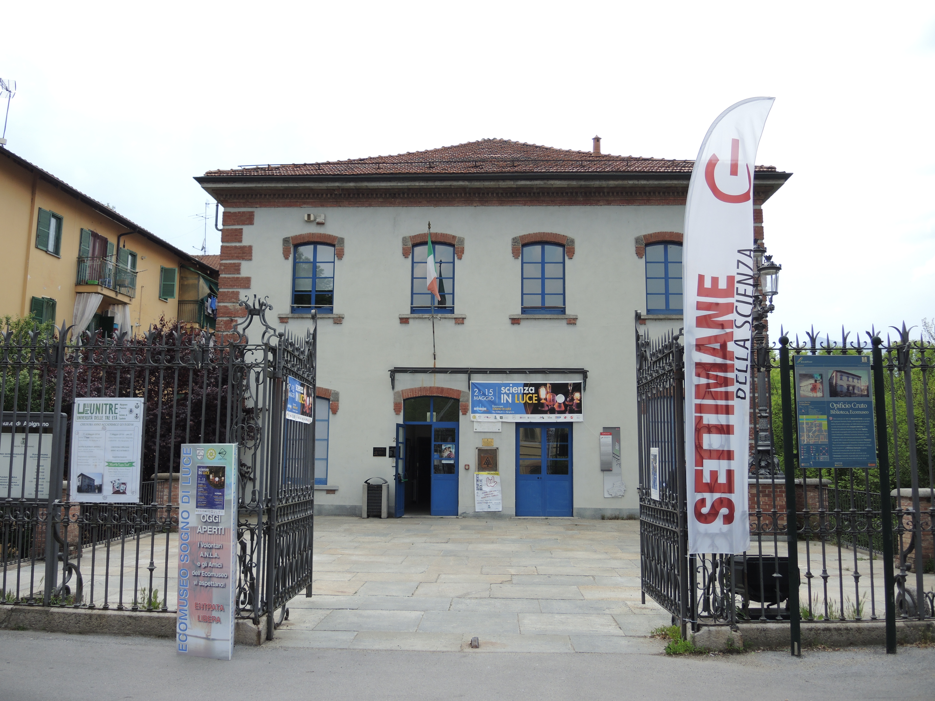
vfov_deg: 49.7
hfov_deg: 63.4
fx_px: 756
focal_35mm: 28
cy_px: 350
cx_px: 468
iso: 80
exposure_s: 1/1000
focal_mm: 6
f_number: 2
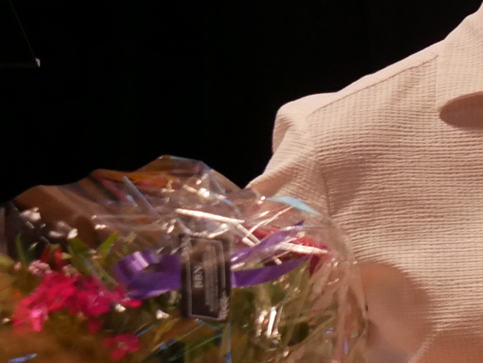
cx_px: 1118
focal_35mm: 243
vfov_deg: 6.1
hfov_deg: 7.6
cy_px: 132
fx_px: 3392
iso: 1600
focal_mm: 24
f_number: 3.5
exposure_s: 1/60
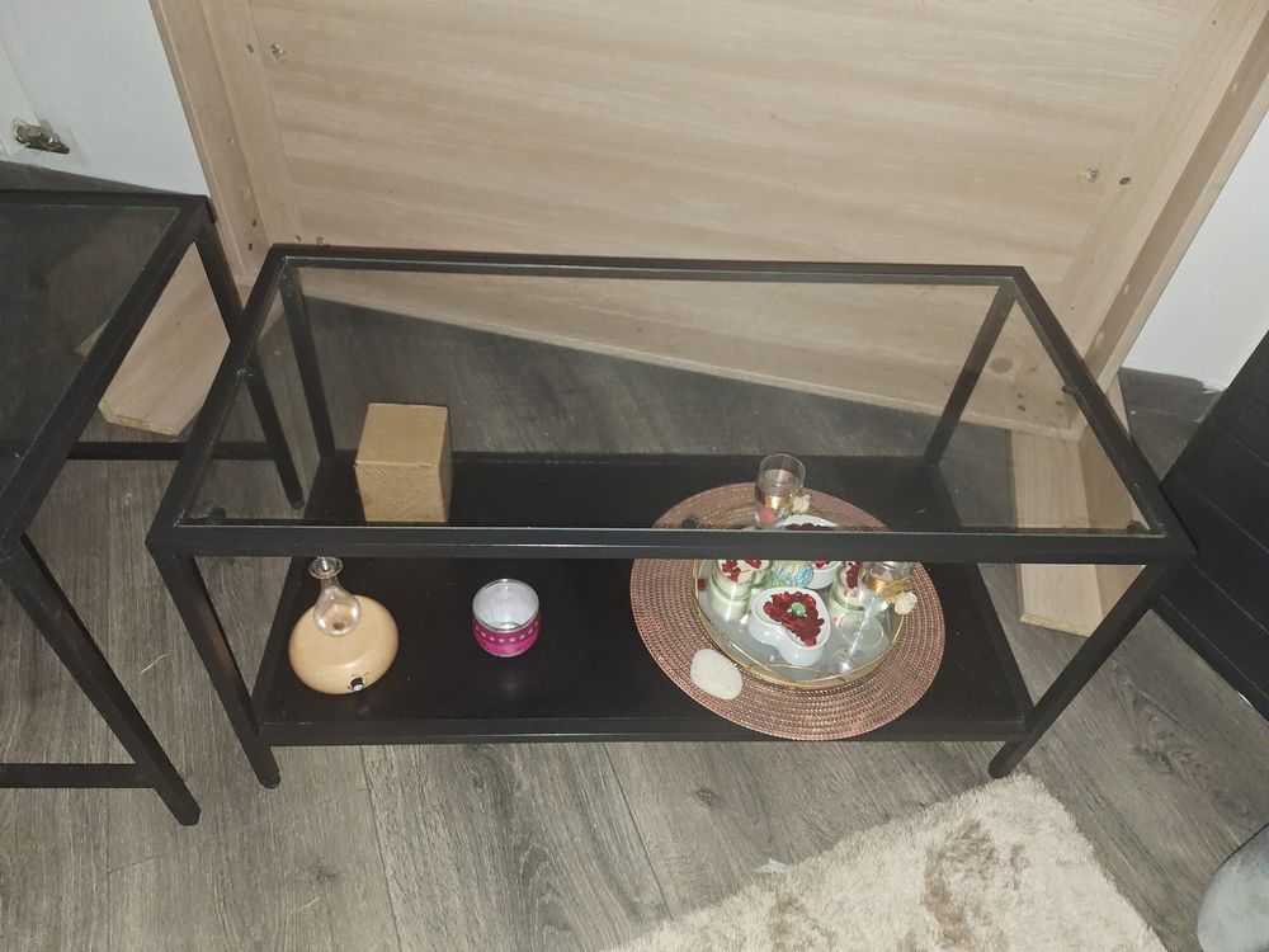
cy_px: 476
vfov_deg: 58.9
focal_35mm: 23
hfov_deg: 73.9
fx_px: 843
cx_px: 634
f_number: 1.8
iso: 320
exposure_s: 1/25
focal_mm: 5.54
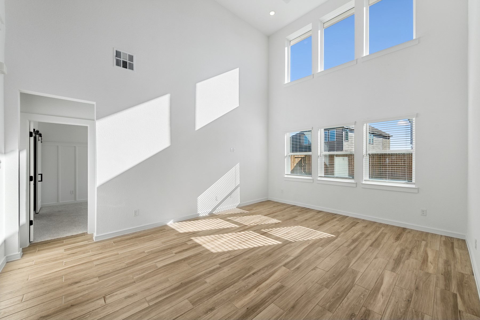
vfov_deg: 81.2
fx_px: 187
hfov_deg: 104.2
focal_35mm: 14
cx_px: 240
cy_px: 160
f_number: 8
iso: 100
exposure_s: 1/200
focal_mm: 14
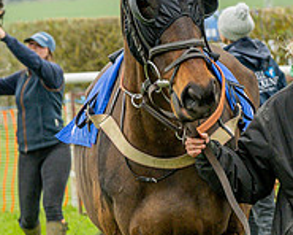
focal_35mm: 541
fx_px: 4691
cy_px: 200
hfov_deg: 3.6
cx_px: 185
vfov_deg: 2.9
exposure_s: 1/320
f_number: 5
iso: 400
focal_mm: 88
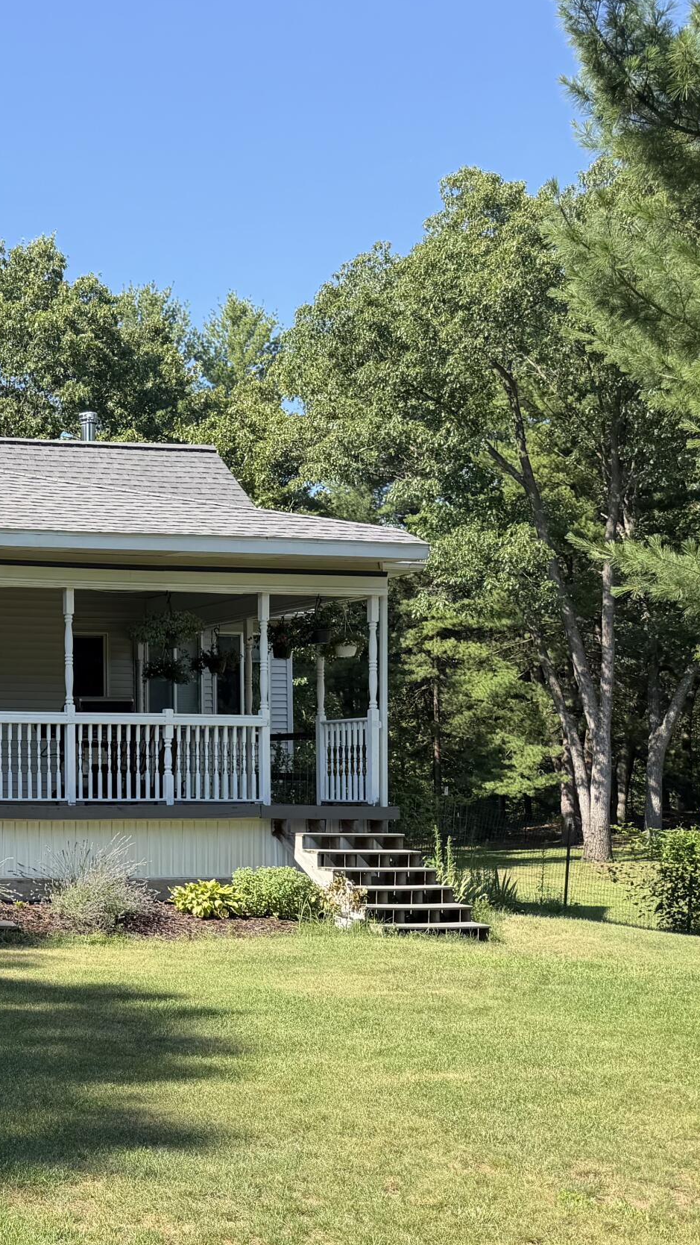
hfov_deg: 22.5
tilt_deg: +1.0
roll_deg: +0.2
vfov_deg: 43.5
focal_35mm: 47
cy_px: 738
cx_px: -237
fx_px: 1551
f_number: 1.78
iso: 80
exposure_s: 1/1553
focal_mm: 6.76
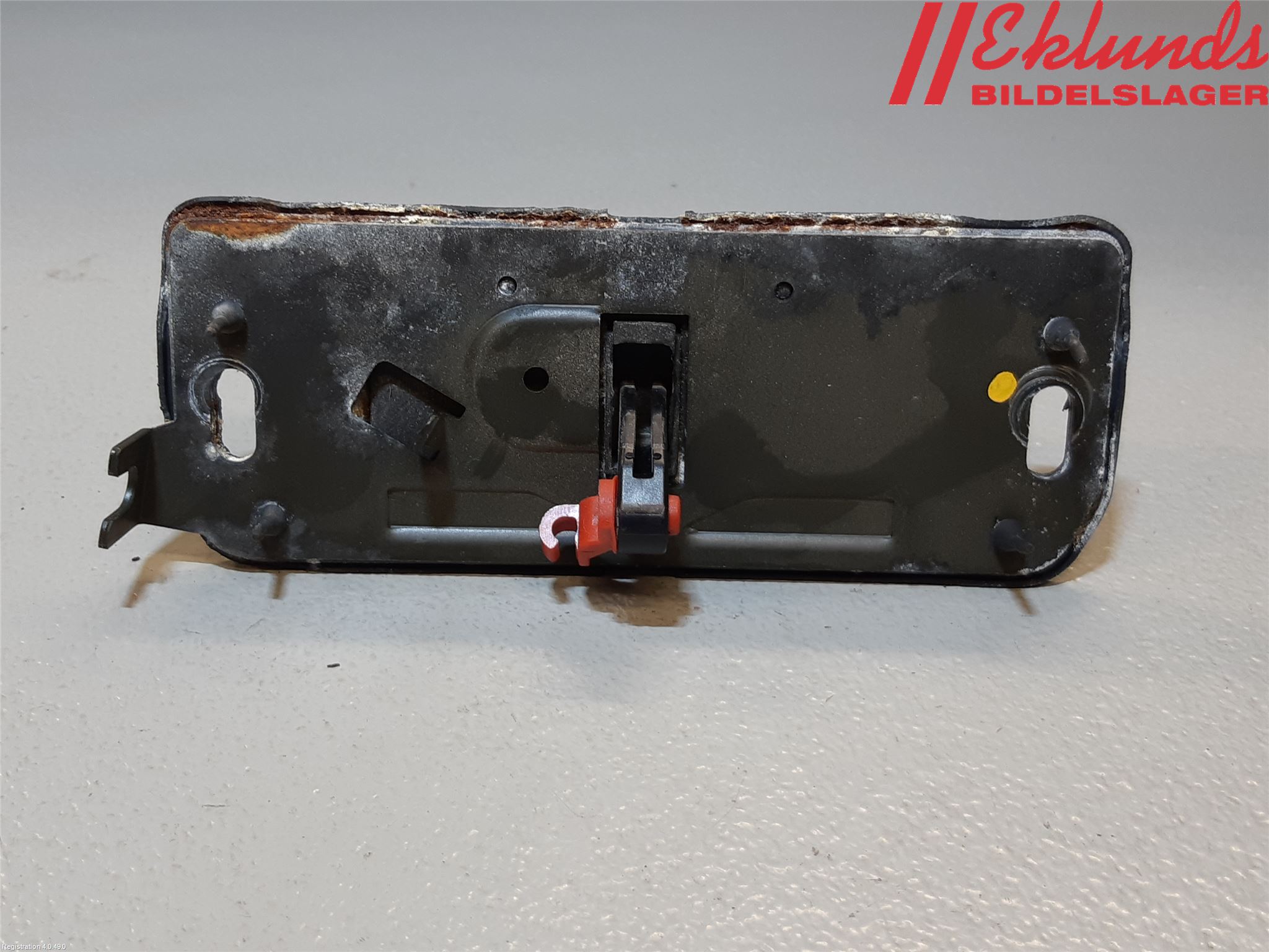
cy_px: 476
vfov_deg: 53.1
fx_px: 953
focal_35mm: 26
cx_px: 634
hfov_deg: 67.3
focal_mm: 3.93
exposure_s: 1/50
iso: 50
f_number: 1.7
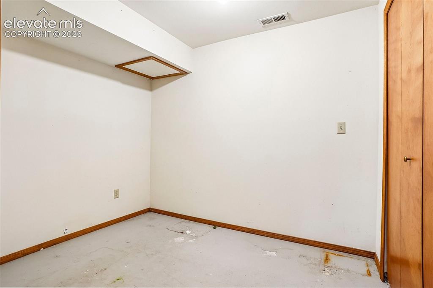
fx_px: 216
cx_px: 216
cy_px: 144
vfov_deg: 67.3
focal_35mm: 18
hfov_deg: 90.0
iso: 400
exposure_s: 1/8
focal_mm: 12
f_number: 8
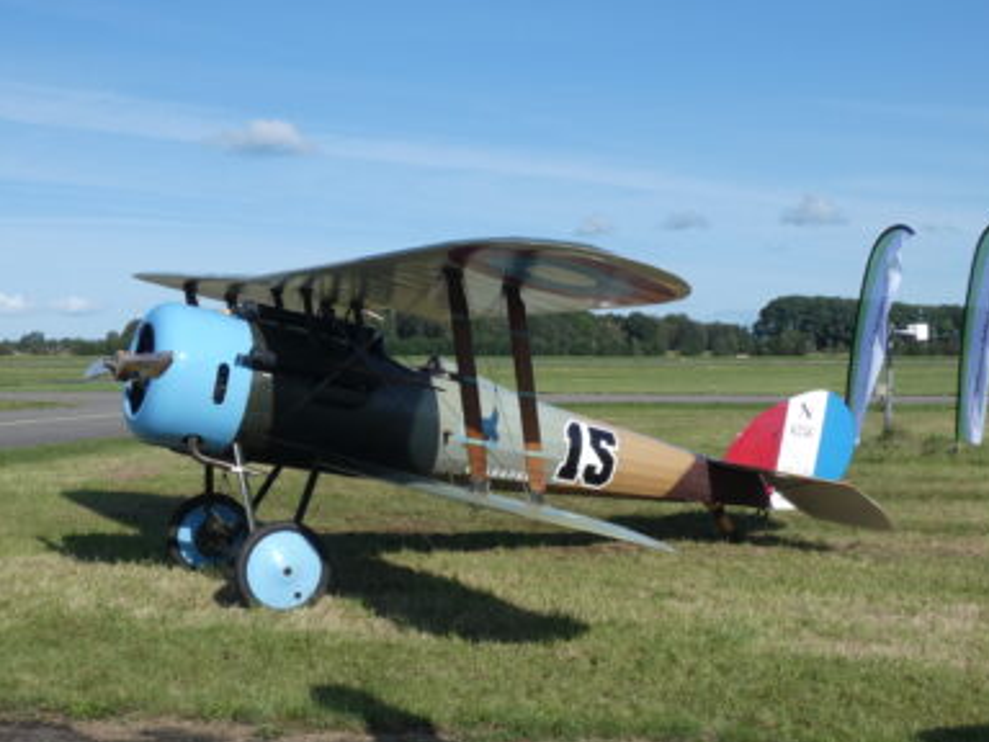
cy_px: 453
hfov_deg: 38.2
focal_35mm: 50
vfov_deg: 29.0
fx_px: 1429
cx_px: 516
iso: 80
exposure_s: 1/800
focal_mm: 6.5
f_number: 4
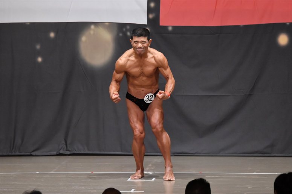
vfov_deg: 5.4
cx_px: 146
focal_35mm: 255
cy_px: 97
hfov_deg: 8.1
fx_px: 2067
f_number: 5.6
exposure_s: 1/400
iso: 6400
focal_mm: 170
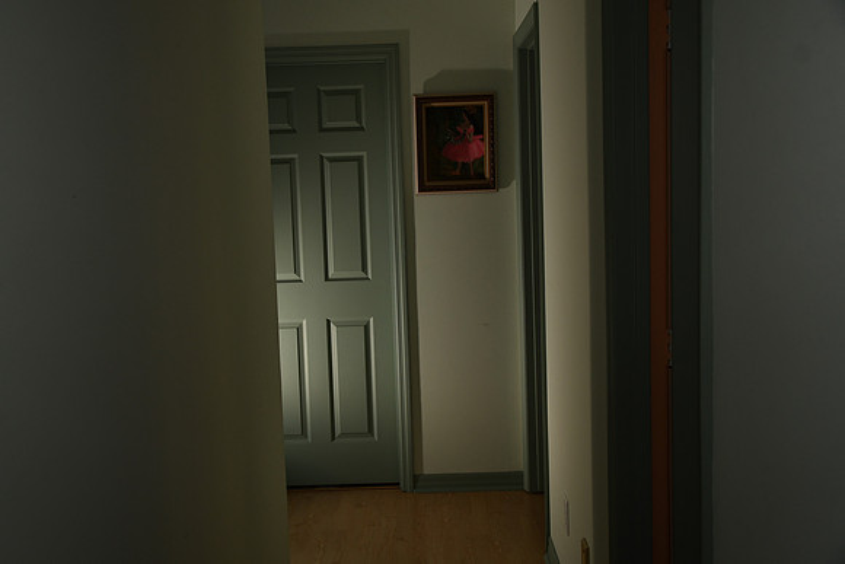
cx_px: 422
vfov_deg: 30.9
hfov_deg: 45.0
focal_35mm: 44
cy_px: 282
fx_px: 1021
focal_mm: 29
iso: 200
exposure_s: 1/80
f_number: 5
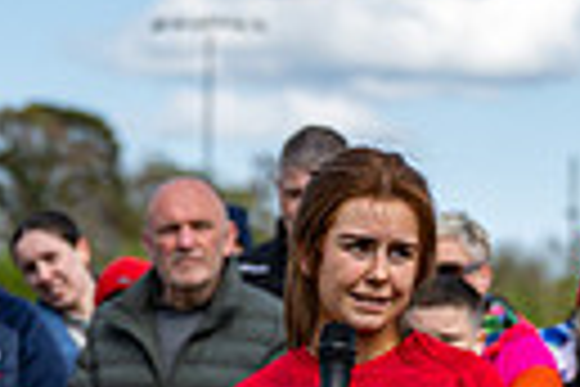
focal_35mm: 283
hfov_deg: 7.3
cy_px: 587
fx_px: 4559
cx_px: 292
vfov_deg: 4.8
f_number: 2.8
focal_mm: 63
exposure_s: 1/1600
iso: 100
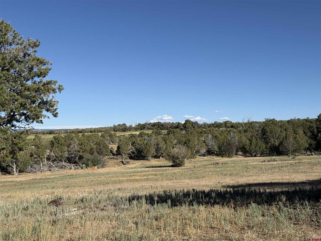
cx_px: 160
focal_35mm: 48
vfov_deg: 30.3
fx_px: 445
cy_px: 120
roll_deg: +0.6
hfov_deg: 39.7
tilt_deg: +3.3
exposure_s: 1/7143
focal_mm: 6.76
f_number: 1.78
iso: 64
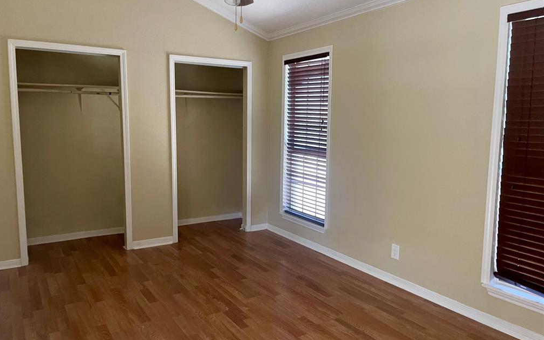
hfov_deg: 68.4
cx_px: 267
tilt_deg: -7.8
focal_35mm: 27
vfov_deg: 46.0
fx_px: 400
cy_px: 168
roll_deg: -0.2
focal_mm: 5.1
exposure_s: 1/30
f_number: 1.6
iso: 500
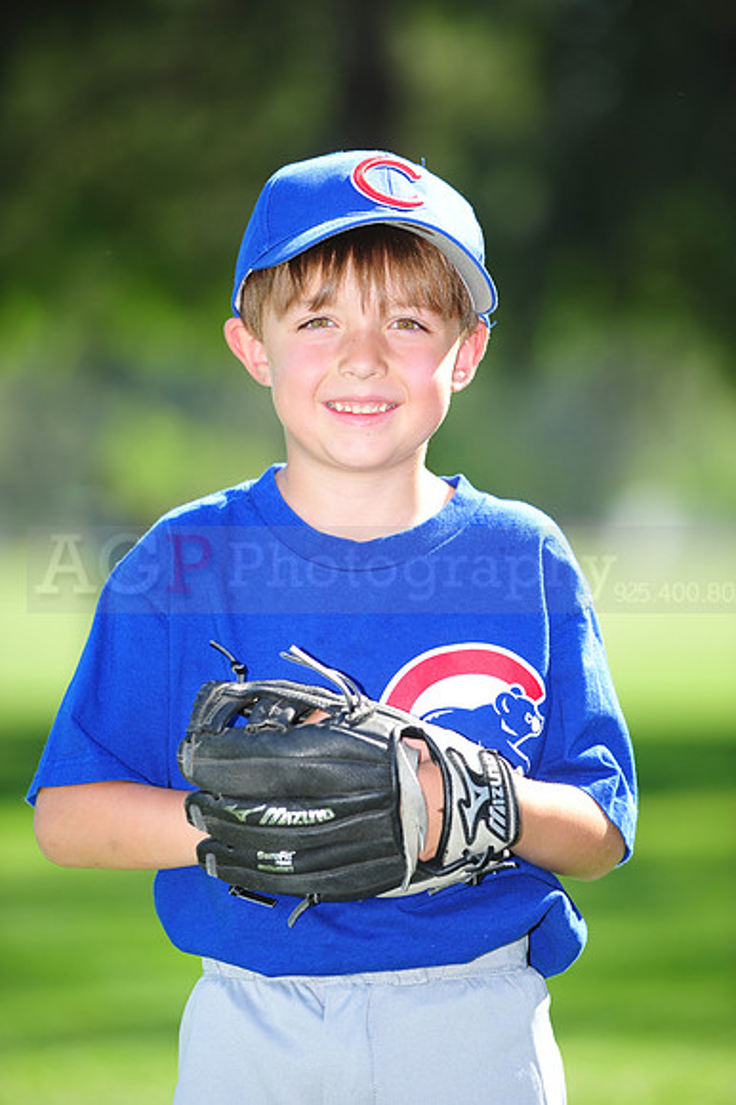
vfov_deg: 10.3
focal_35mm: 200
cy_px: 552
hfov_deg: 6.9
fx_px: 6140
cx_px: 368
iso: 200
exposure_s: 1/400
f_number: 4.5
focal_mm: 200
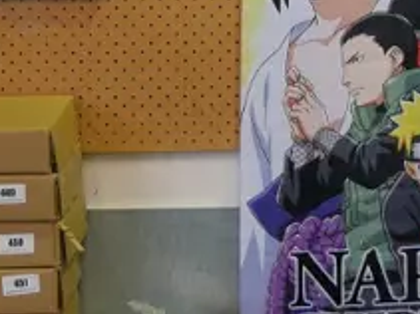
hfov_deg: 11.8
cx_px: 464
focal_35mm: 165
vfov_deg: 8.4
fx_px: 2001
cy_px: -354
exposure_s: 1/60
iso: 400
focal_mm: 17
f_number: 3.8
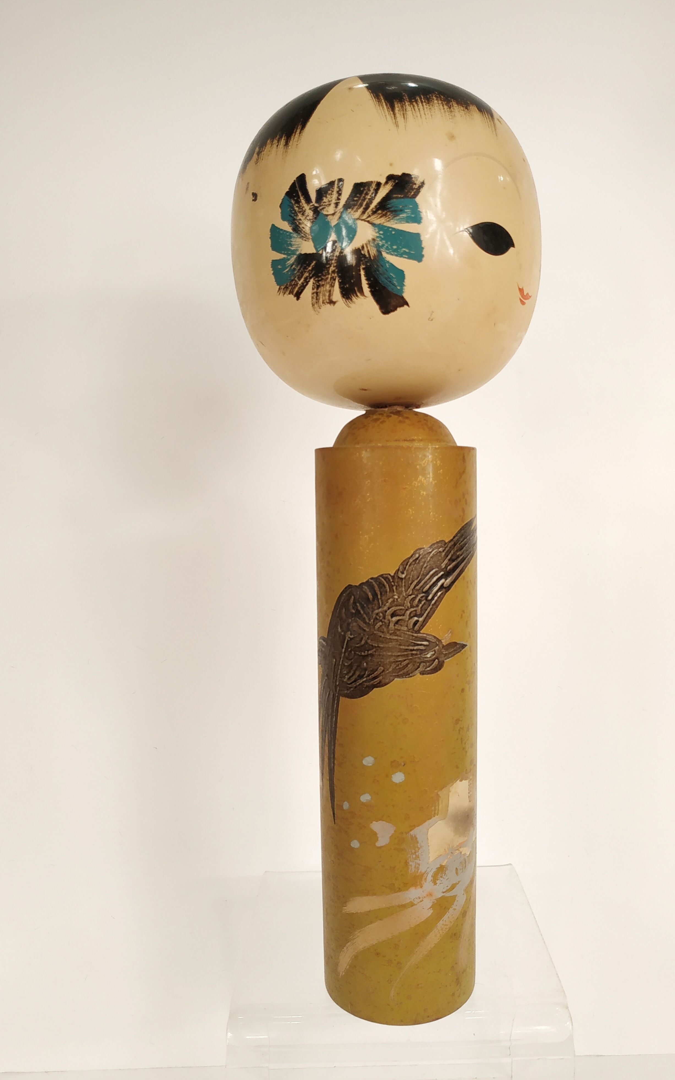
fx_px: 765
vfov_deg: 70.4
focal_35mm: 26
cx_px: 387
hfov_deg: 47.4
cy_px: 533
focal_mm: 3.94
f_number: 1.9
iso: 160
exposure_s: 1/100
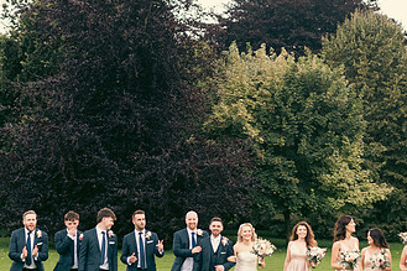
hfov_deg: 14.5
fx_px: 1593
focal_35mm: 141
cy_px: 194
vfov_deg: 9.7
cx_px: 244
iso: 250
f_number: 3.5
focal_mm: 80
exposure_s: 1/320
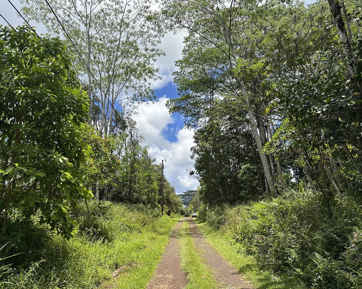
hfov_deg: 66.0
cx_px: 179
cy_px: 148
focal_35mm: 26
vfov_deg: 54.9
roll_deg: +2.7
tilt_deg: +13.3
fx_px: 279
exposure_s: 1/3155
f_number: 1.78
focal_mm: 6.86
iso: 80
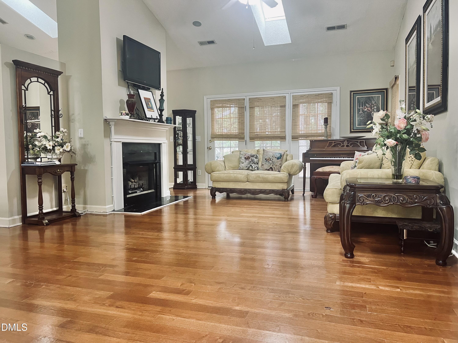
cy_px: 172
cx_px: 229
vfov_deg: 53.1
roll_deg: +0.9
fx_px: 344
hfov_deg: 67.3
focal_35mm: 26
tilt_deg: -4.2
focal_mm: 5.7
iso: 160
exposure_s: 1/60
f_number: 1.5
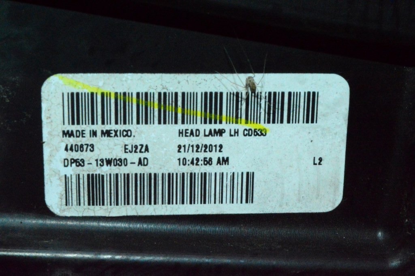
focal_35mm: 82
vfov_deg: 16.5
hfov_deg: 24.6
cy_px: 138
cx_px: 208
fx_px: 950
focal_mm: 55
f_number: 36
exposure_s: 1/80
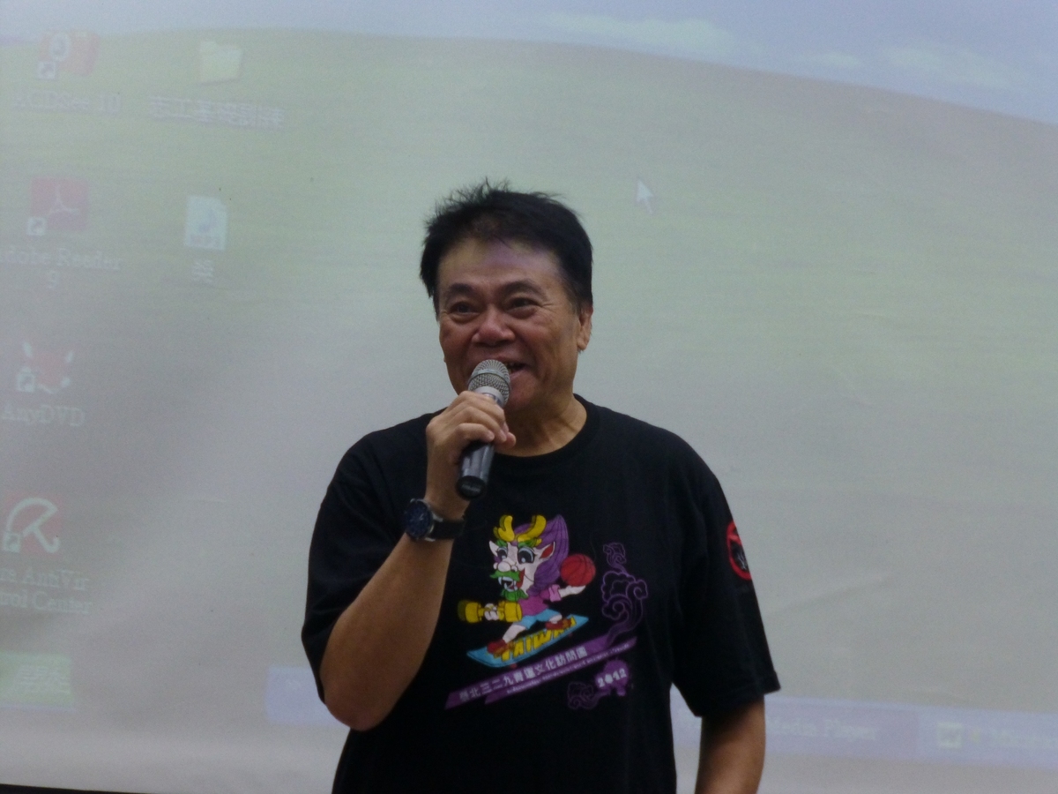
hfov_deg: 16.1
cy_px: 397
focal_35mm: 122
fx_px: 3729
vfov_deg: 12.1
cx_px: 529
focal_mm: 21.8
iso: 400
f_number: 5.4
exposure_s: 1/60
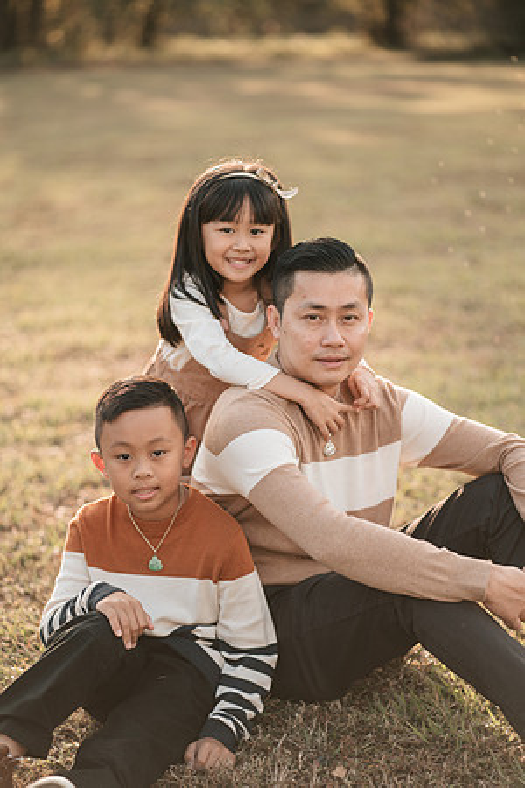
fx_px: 1859
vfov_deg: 23.9
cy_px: 394
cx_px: 262
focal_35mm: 85
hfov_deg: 16.1
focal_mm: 85
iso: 100
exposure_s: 1/640
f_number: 2
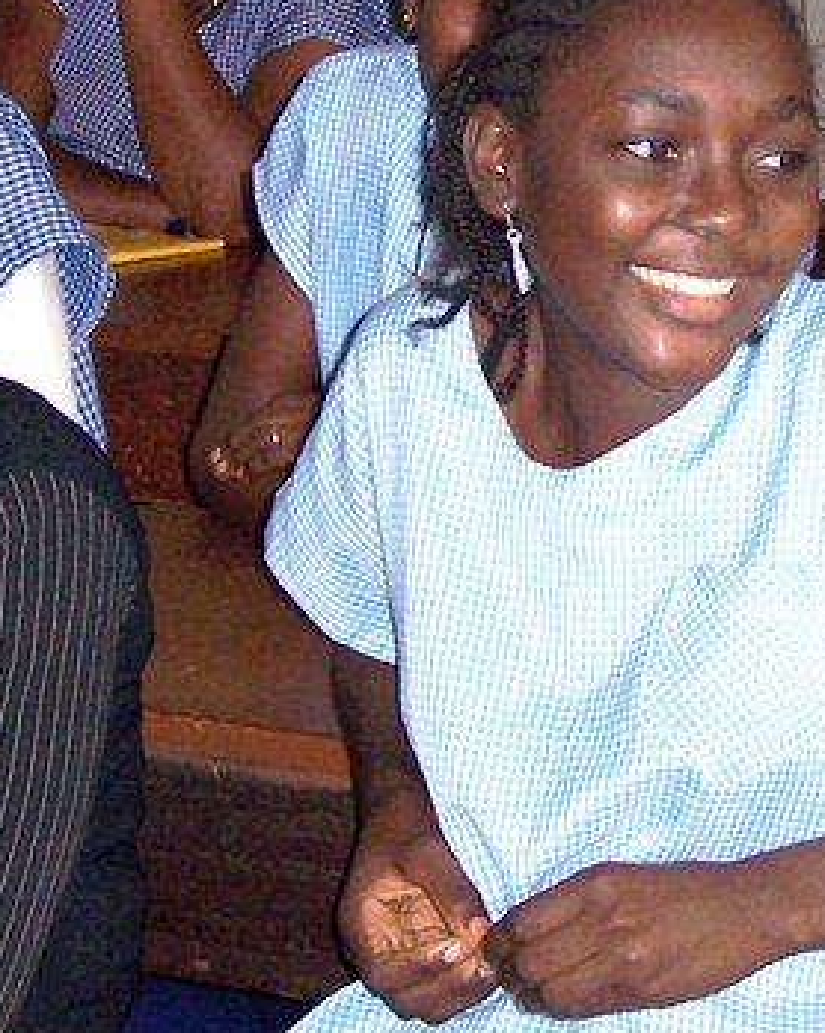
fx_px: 4918
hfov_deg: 9.6
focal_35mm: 161
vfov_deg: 11.9
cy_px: 65
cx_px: 703
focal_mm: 9.6
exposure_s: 1/80
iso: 160
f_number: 3.6
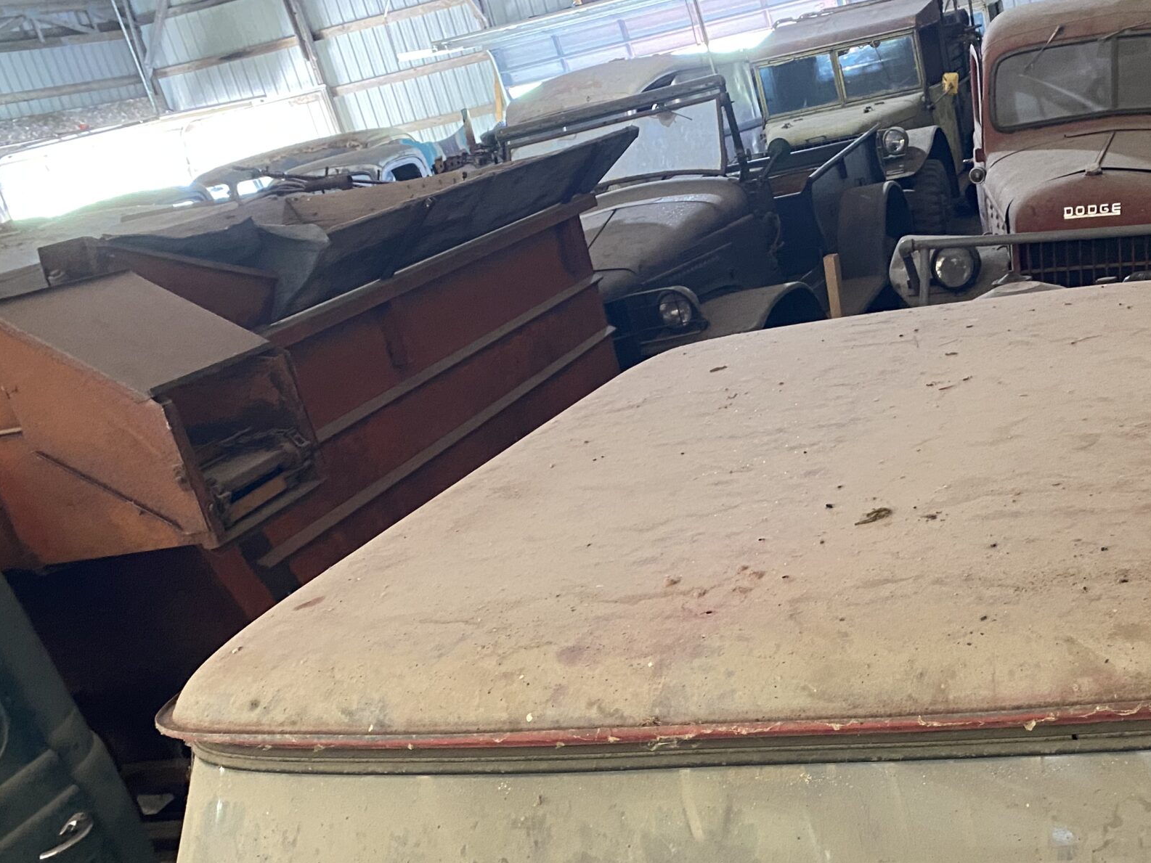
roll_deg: +14.2
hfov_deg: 43.5
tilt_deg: -23.6
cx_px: 847
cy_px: 668
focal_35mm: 42
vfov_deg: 33.5
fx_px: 1397
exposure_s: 1/30
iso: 500
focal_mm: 4.25
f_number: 1.8
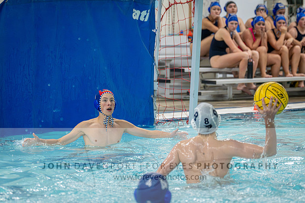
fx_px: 1527
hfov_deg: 11.4
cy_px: 81
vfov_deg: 7.6
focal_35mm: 180
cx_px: 138
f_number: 4
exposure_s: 1/1000
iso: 11400
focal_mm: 150
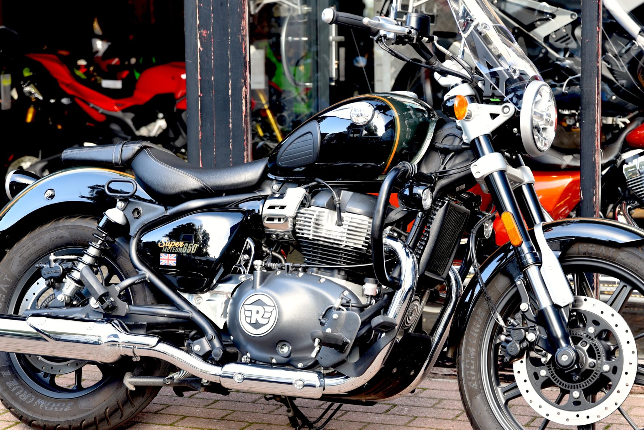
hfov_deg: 20.6
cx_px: 338
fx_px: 1771
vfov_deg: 13.8
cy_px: 228
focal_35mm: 99
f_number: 4
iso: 200
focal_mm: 70
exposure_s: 1/60
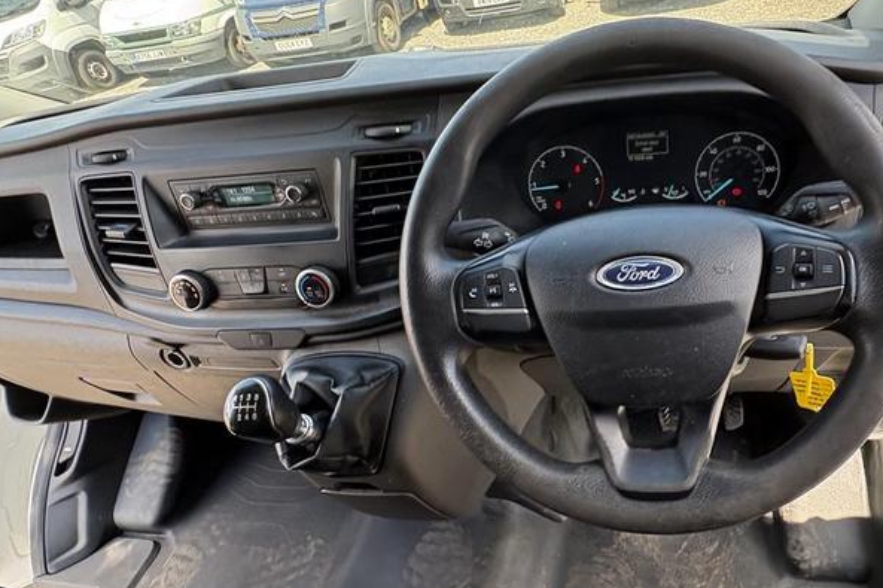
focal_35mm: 22
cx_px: 567
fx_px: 539
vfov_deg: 57.1
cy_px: 271
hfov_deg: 76.8
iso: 125
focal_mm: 2.22
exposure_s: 1/99
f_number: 2.2
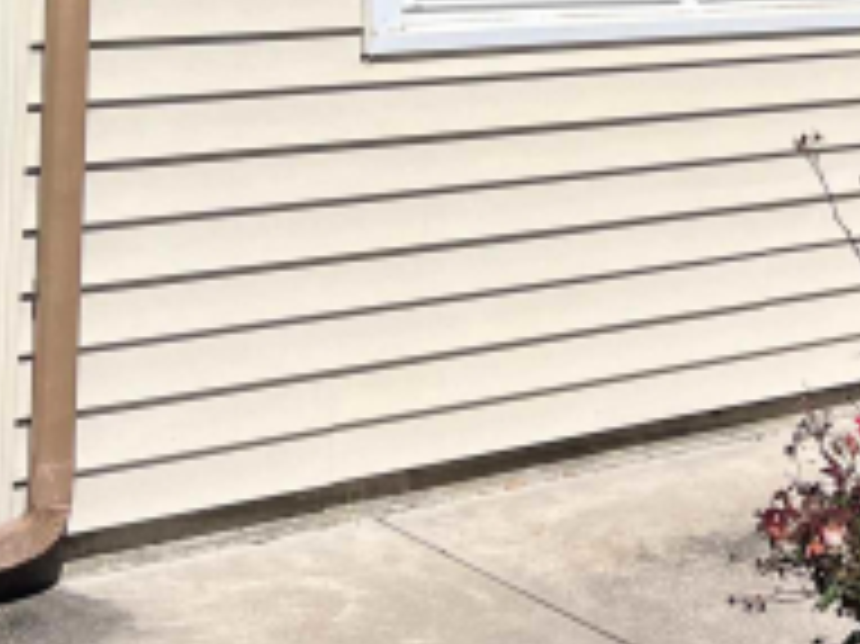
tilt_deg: +2.5
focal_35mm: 91
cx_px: 813
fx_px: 2259
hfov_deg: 21.0
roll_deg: -0.3
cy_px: -257
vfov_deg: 15.3
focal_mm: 5.7
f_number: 1.5
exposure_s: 1/6579
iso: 50
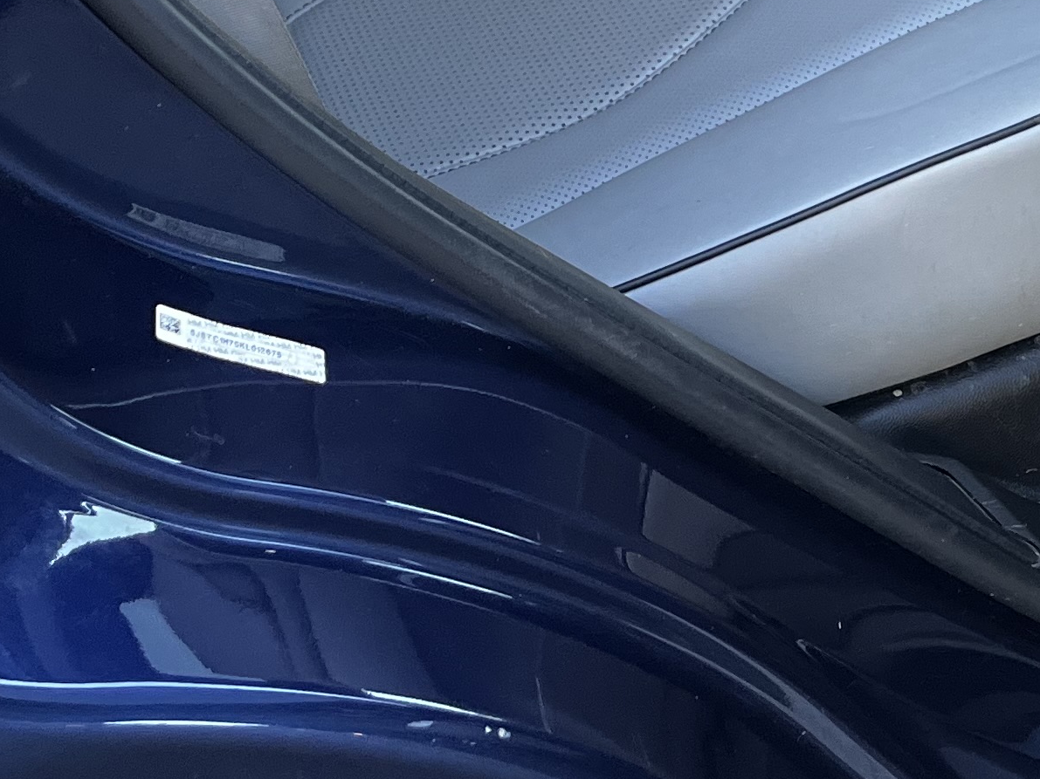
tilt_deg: -24.5
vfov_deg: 15.5
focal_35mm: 88
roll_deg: +0.2
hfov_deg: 21.1
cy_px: -369
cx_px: 1170
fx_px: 2644
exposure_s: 1/110
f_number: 1.6
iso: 125
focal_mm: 5.1
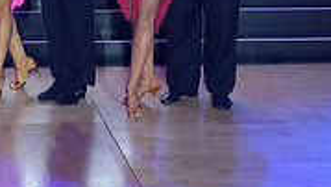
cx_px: -44
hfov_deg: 19.4
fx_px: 922
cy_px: -112
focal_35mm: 105
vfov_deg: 11.0
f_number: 4
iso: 3200
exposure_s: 1/640
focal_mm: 31
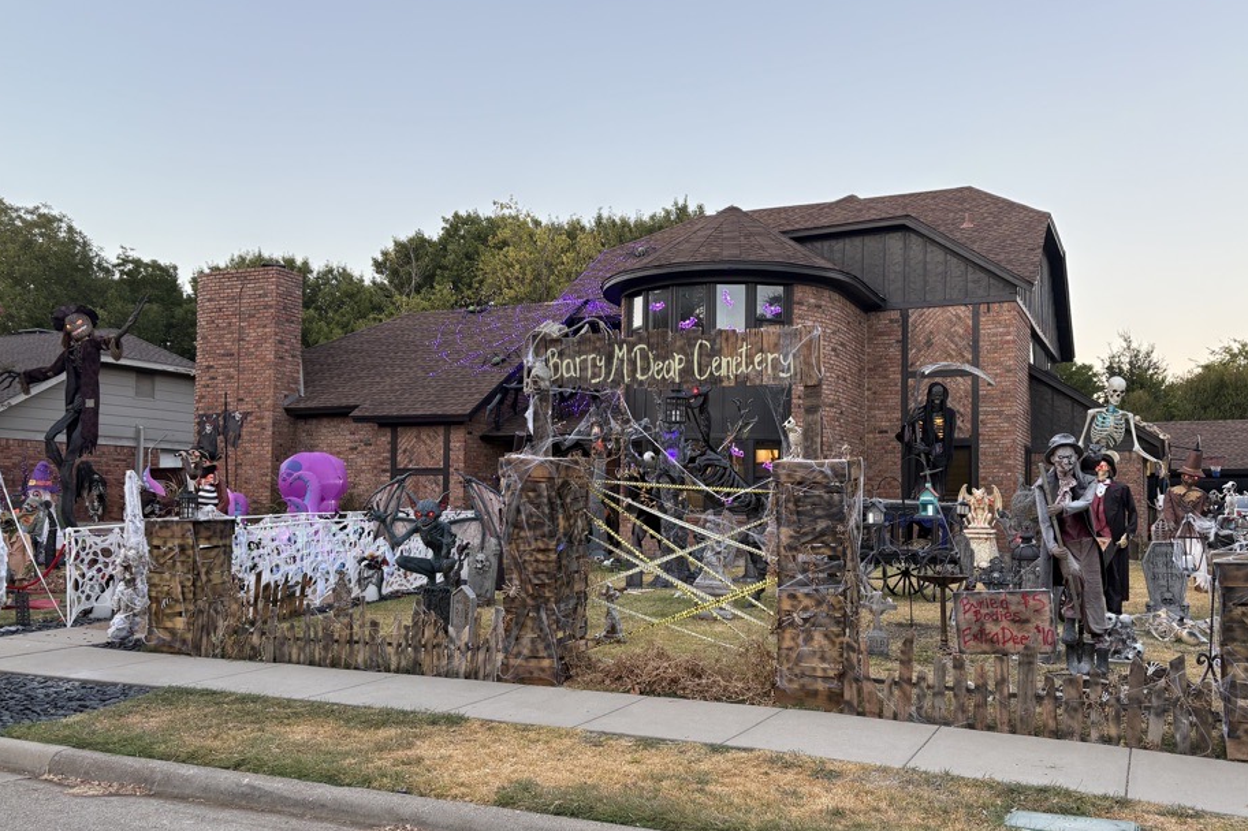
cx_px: 692
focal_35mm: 32
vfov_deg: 41.0
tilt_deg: +3.2
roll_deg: -0.7
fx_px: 1109
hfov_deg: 58.6
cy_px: 457
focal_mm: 5.96
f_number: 1.6
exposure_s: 1/122
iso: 64
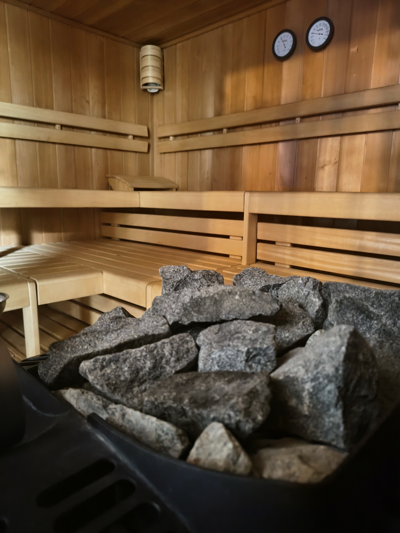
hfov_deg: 56.8
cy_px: 266
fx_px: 370
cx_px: 200
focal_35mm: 24
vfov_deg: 71.6
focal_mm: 5.56
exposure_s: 1/12.5
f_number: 1.8
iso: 6276
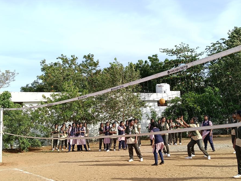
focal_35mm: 38
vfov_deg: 37.7
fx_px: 265
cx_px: 128
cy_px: 93
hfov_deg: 48.9
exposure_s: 1/370
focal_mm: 3.98
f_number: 1.8
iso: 50
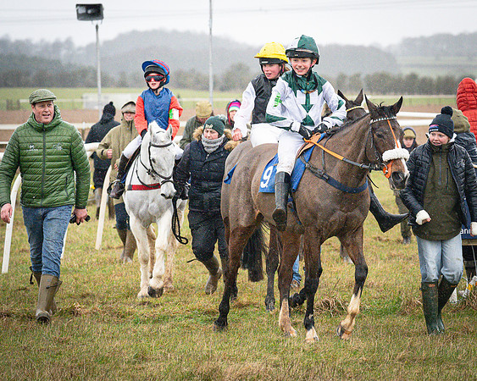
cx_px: 317
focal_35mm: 264
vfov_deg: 5.9
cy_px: 173
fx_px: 3730
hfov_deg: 7.3
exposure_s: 1/1000
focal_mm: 135
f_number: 5
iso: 3200
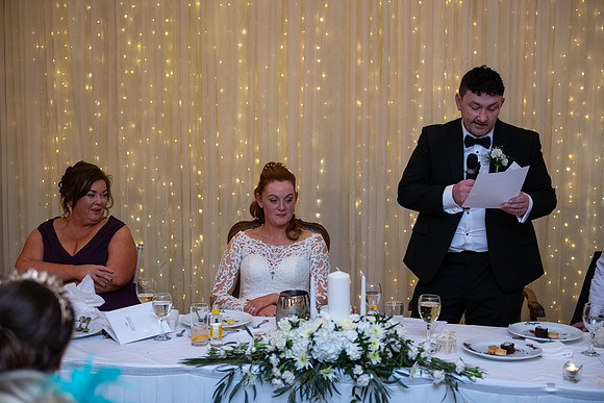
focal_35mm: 62
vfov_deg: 21.9
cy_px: 202
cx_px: 302
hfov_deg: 32.4
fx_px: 1040
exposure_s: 1/160
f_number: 3.5
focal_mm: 62
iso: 1000
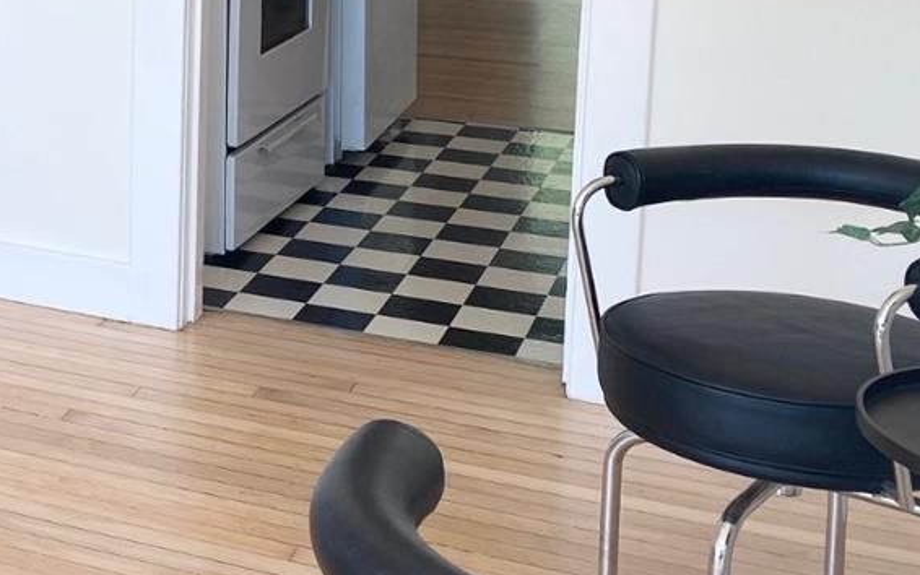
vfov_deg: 17.2
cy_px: -93
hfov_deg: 24.4
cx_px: -293
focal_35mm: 73
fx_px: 1831
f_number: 1.8
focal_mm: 4.25
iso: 32
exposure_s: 1/134
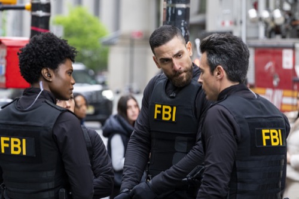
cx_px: 150
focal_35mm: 200
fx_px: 1660
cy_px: 100
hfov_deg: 10.3
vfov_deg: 6.9
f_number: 6.3
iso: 2500
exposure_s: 1/200
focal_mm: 200
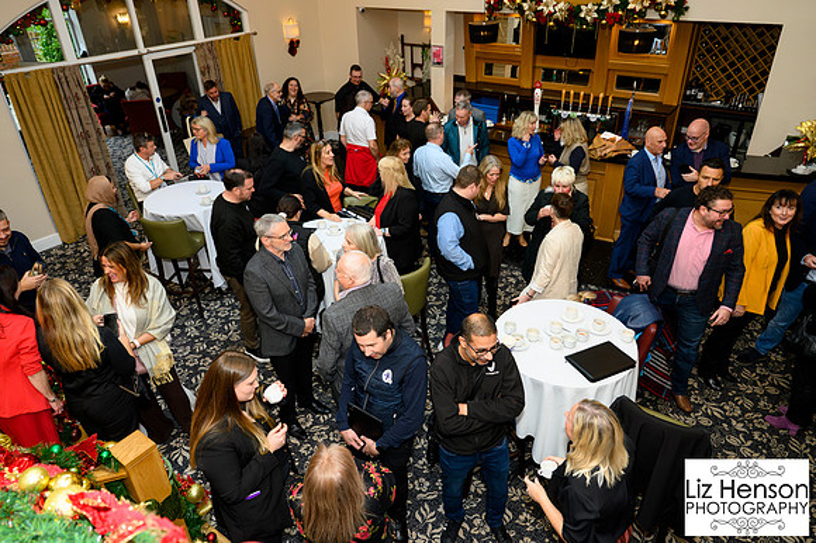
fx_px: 544
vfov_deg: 53.1
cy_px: 272
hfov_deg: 73.8
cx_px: 408
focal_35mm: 24
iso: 1250
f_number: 4
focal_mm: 24
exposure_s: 1/160
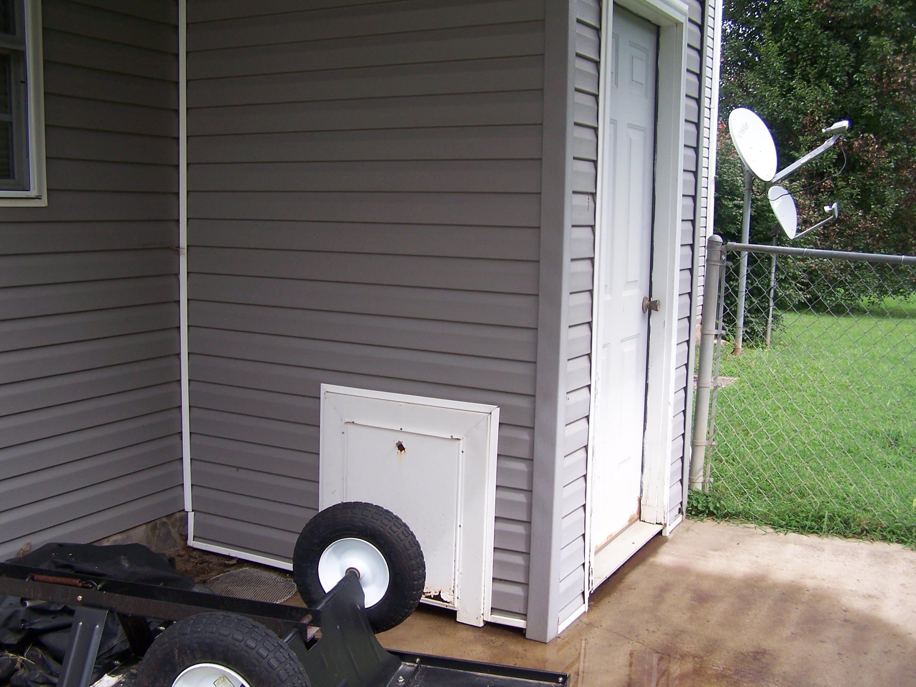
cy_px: 344
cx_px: 458
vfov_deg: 37.7
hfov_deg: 49.0
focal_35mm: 38
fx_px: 1006
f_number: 2.8
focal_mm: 6.3
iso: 80
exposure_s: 1/400
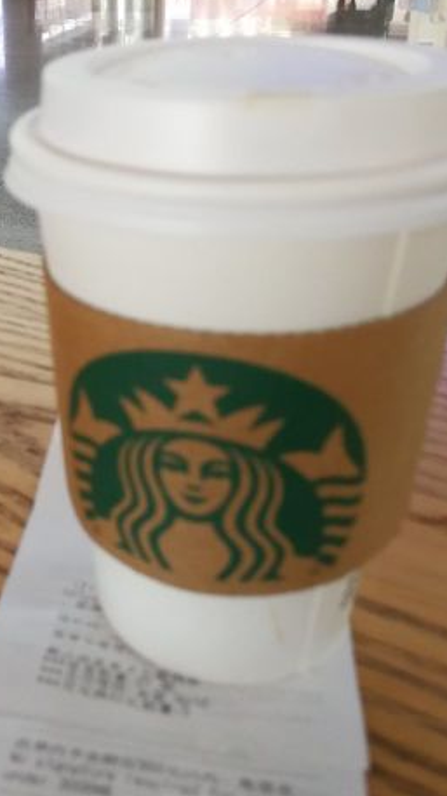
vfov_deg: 45.4
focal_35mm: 45
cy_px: 349
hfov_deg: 25.4
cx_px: 18
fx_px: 950
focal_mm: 3.95
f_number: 2.2
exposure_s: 1/33.3
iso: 250
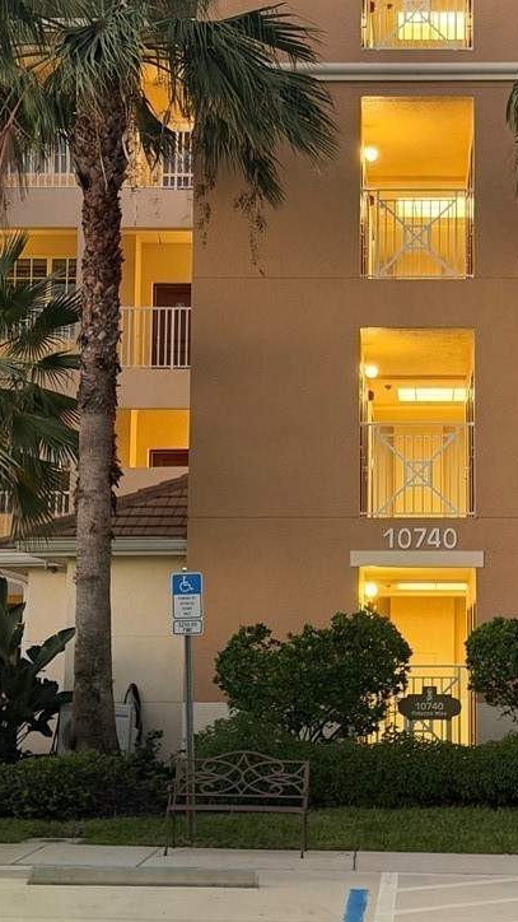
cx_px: 421
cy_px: 385
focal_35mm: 74
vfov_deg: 28.5
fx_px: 1808
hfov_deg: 16.2
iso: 640
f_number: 1.78
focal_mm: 6.76
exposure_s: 1/24
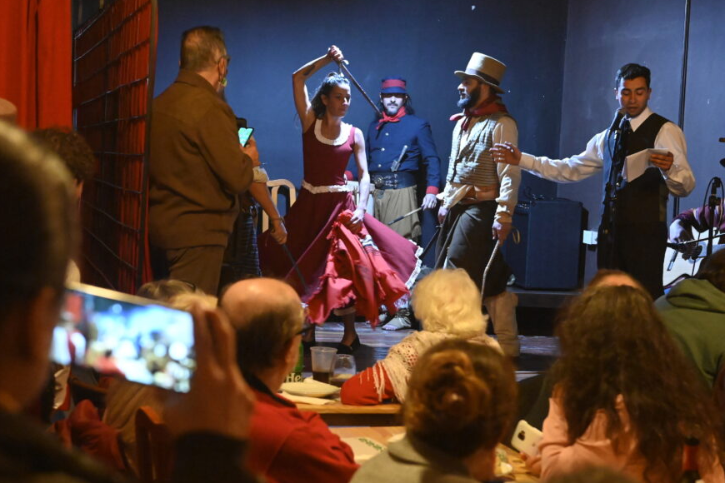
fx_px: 1490
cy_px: 279
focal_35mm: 74
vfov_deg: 18.4
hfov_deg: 27.3
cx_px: 292
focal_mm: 55
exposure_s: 1/160
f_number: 5
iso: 12800
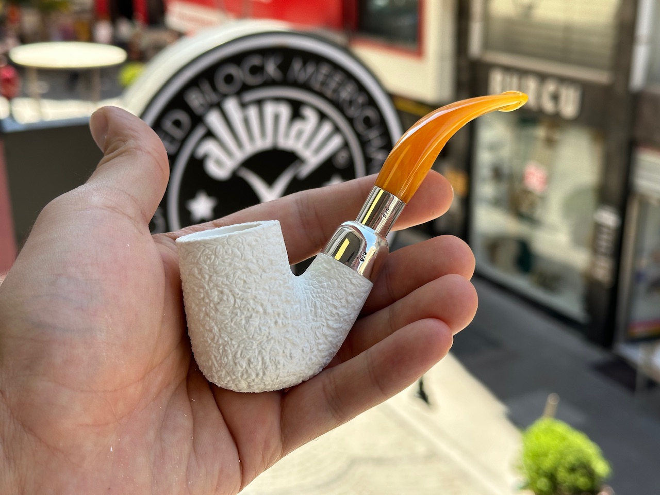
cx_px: 330
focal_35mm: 48
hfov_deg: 39.7
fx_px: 915
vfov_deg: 30.3
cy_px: 248
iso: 64
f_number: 1.78
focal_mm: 6.86
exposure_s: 1/672
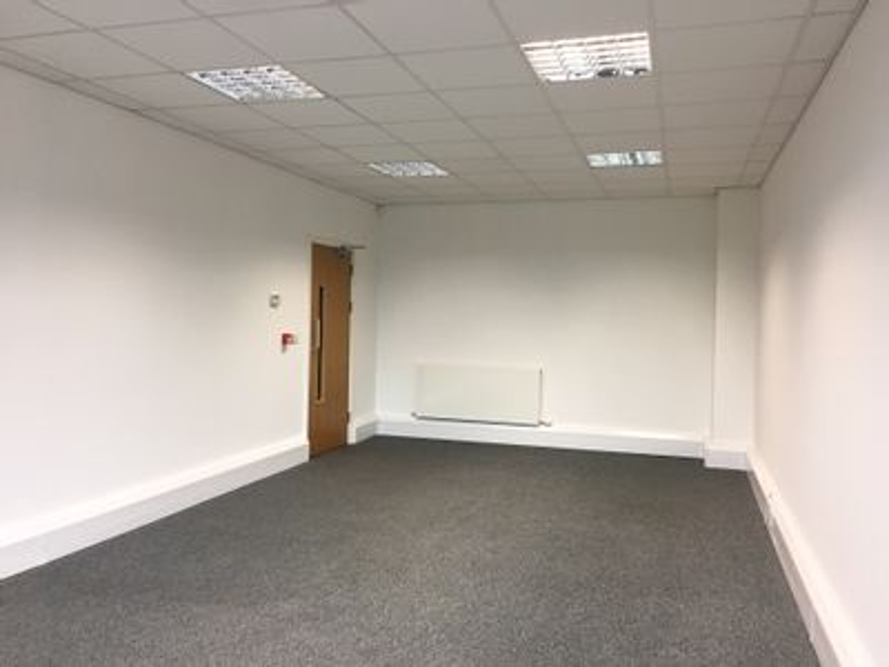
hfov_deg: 61.7
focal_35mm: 29
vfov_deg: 48.2
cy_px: 334
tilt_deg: -0.2
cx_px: 444
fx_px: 745
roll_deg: -1.4
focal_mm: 4.15
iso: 64
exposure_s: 1/33
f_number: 2.2
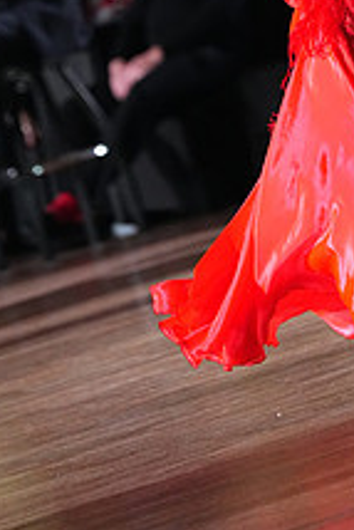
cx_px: 368
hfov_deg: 2.5
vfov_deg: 3.8
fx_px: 7966
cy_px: -171
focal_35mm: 541
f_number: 4.5
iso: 6400
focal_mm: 200
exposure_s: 1/400
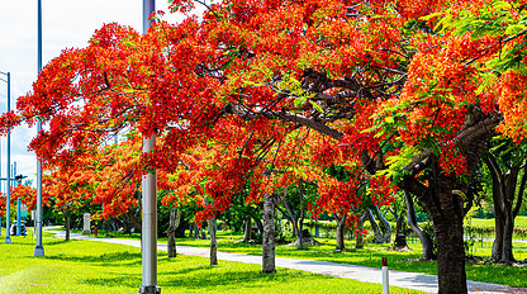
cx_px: 304
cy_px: 137
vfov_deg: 11.6
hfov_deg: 20.6
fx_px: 1450
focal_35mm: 104
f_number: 7.1
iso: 64
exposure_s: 1/100
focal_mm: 70
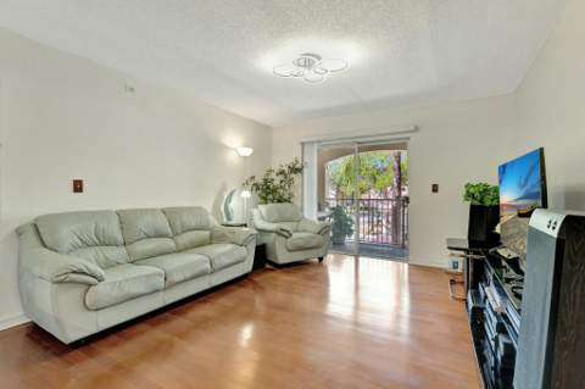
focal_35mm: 16
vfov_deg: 72.3
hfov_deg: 95.4
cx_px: 292
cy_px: 194
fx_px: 266
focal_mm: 16.4
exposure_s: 1/5
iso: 400
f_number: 8
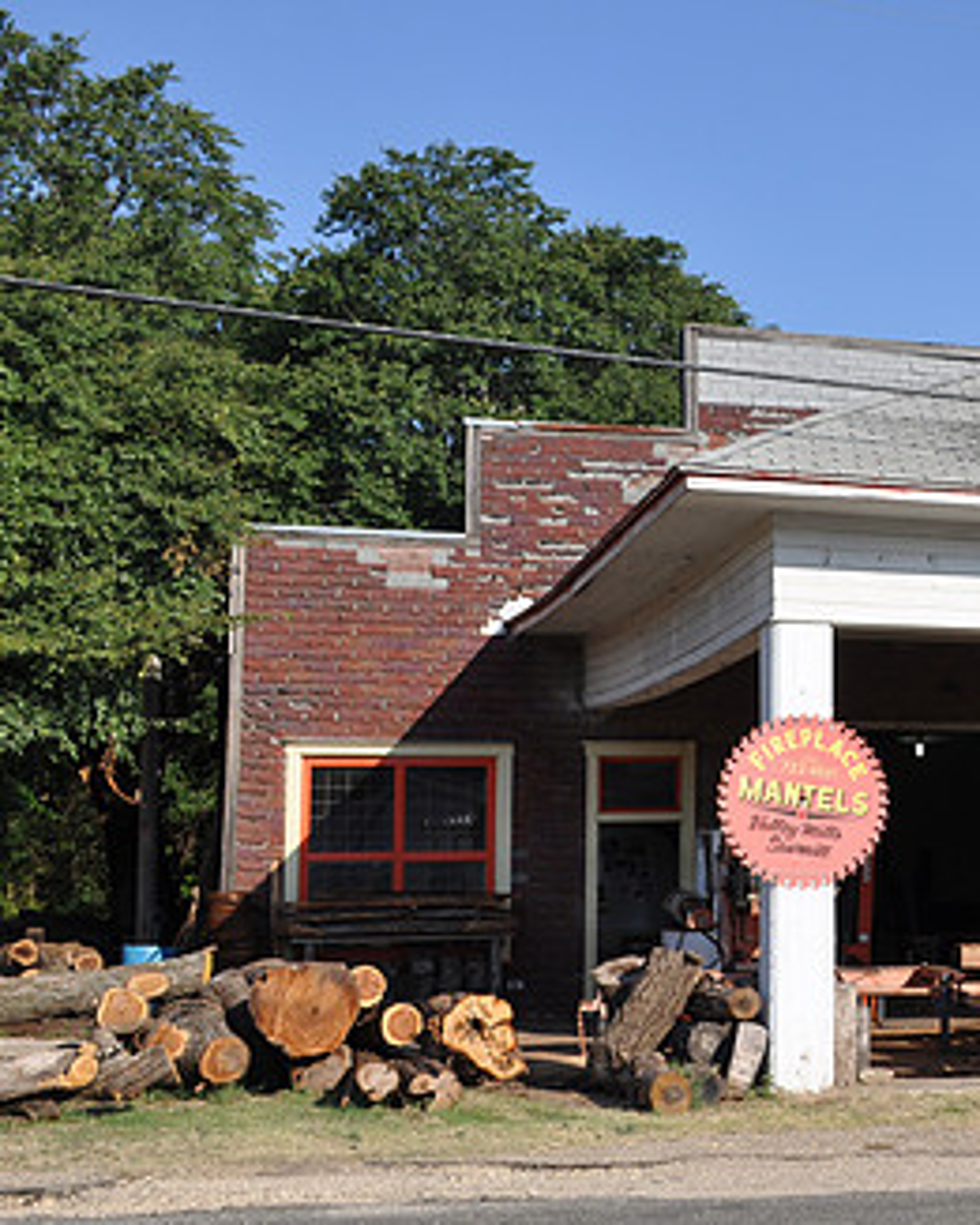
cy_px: 633
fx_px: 2174
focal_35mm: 60
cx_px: 969
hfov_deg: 24.3
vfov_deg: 31.4
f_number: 8
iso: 200
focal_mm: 24
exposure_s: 1/320
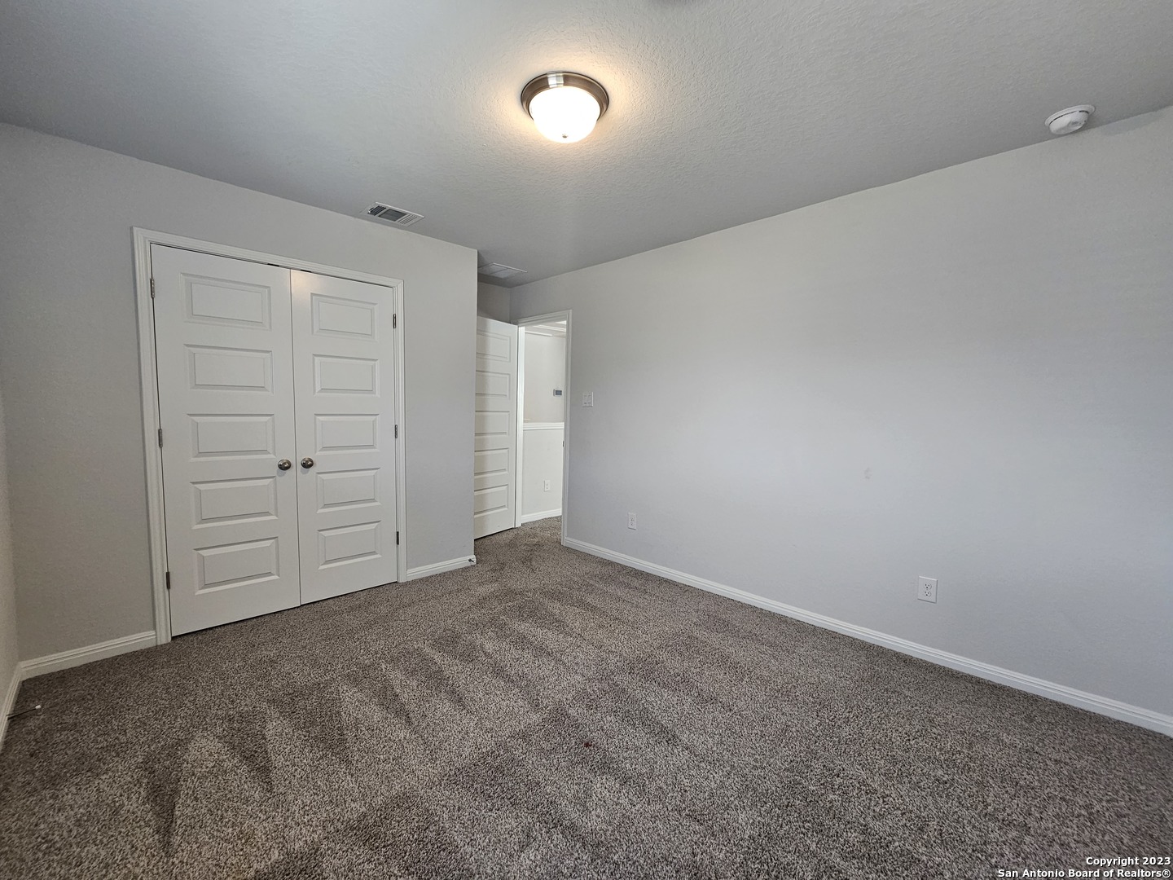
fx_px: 441
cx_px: 586
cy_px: 440
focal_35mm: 13
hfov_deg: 106.2
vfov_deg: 89.9
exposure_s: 1/60
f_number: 2.2
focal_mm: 2.2
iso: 160
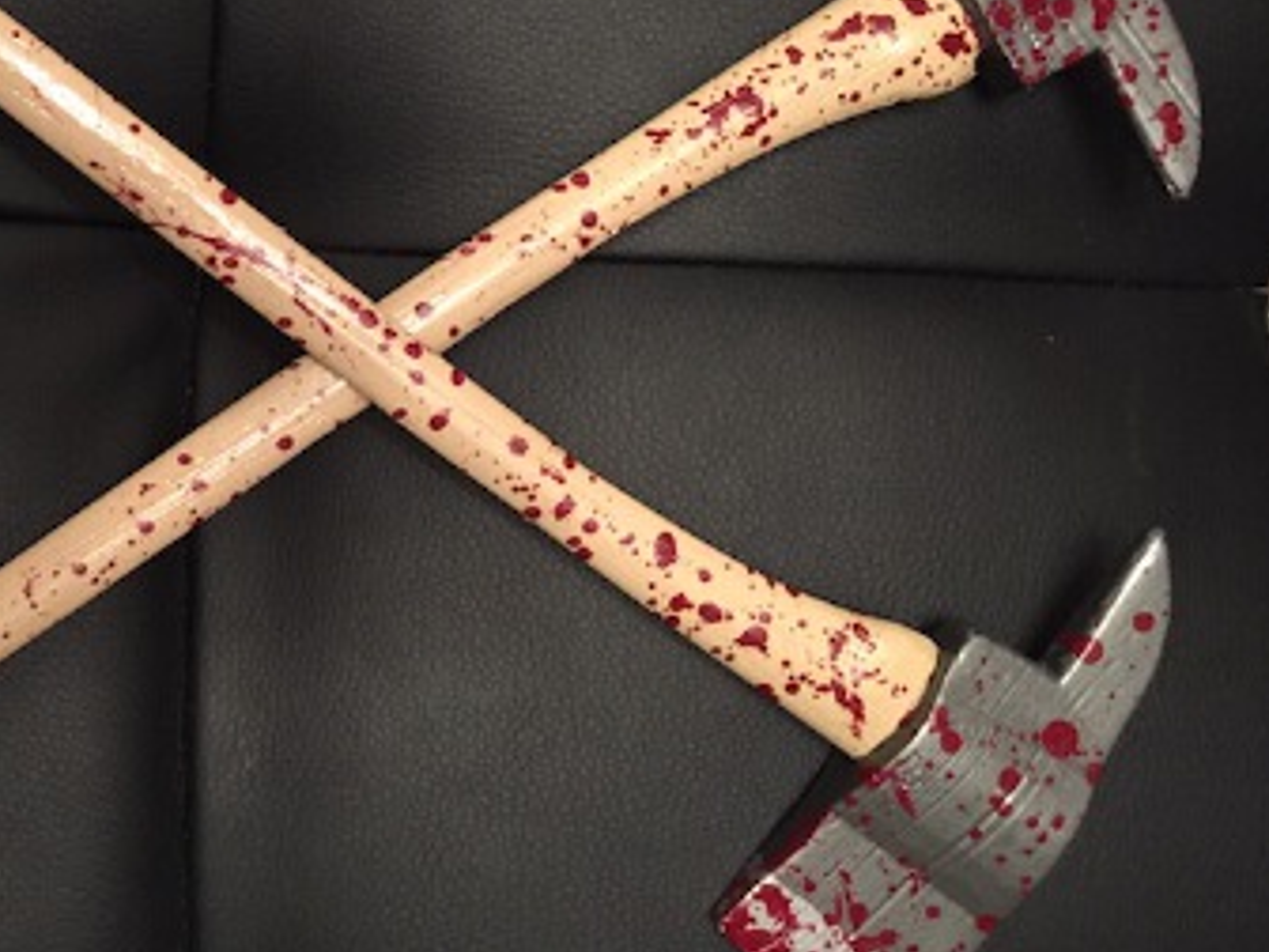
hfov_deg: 39.8
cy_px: 325
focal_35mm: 46
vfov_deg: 31.3
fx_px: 1686
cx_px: 278
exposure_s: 1/15
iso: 250
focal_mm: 4.15
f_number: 2.2
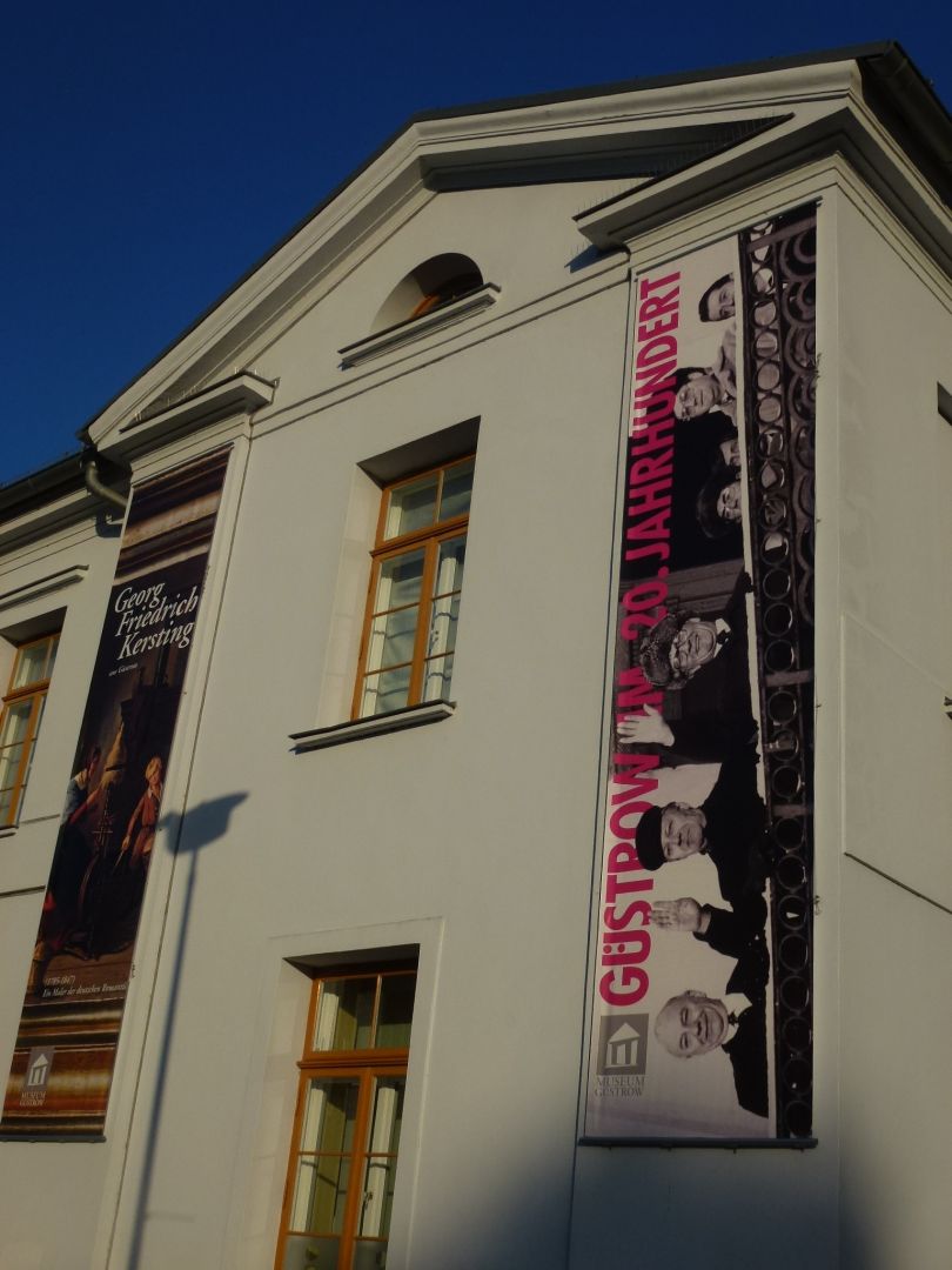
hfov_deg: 35.1
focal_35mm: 41
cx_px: 476
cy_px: 635
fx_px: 1503
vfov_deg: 45.8
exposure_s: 1/2000
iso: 100
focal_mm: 7.4
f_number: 3.9
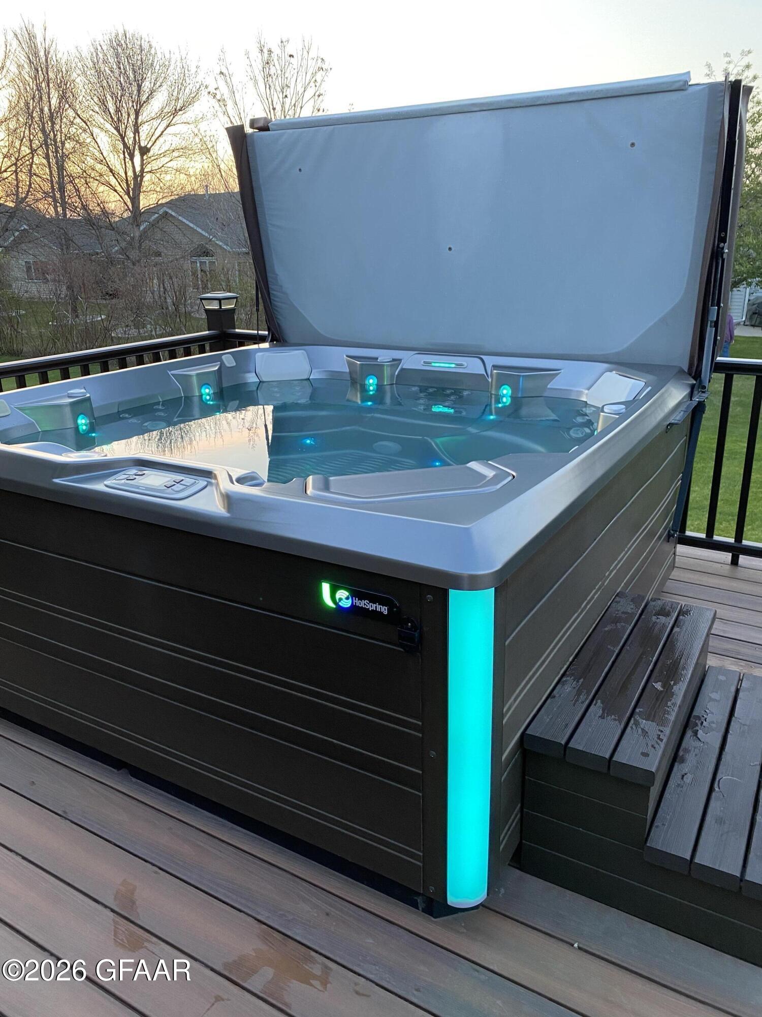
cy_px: 508
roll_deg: +1.2
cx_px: 381
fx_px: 763
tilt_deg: -17.7
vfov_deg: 67.3
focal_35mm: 26
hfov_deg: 53.1
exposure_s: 1/60
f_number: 1.8
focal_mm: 4.25
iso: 125
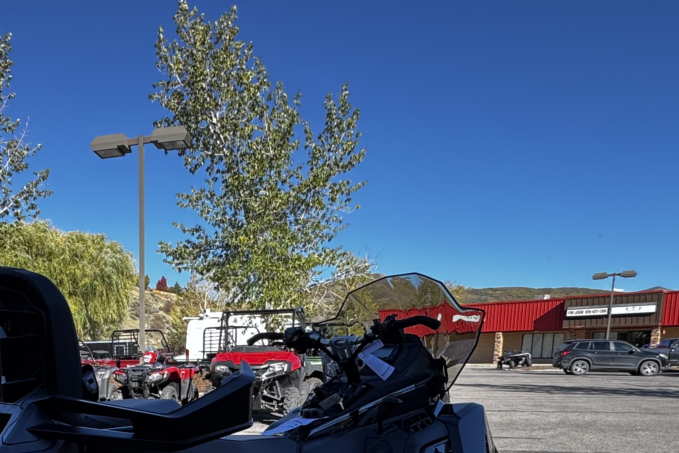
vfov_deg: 34.1
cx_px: 133
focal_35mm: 35
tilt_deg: -9.6
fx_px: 660
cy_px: 466
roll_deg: +0.7
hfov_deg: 51.0
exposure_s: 1/501
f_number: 2.2
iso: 40
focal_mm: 2.22
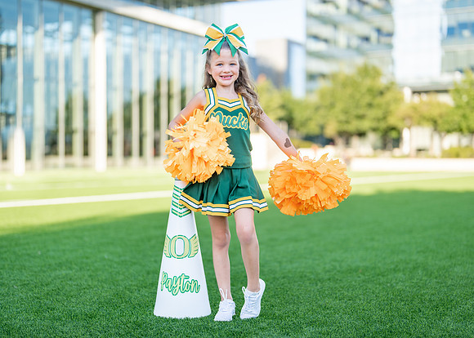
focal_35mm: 56
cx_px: 241
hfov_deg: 34.8
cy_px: 181
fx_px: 756
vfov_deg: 25.2
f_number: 1.2
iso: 100
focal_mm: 50
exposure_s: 1/1250
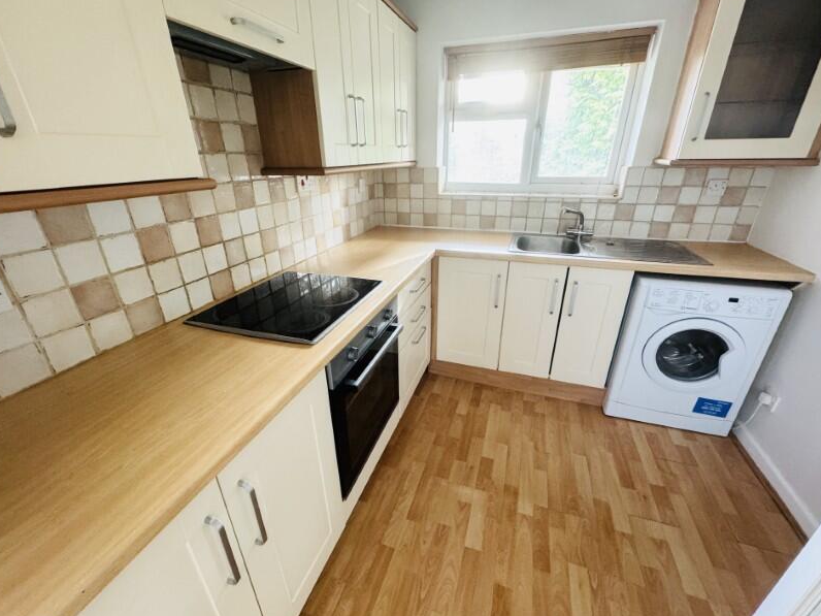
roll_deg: +1.0
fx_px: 356
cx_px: 410
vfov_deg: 81.7
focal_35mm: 15
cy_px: 314
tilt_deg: -24.5
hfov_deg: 98.2
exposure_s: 1/50
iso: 400
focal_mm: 2.22
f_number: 2.2
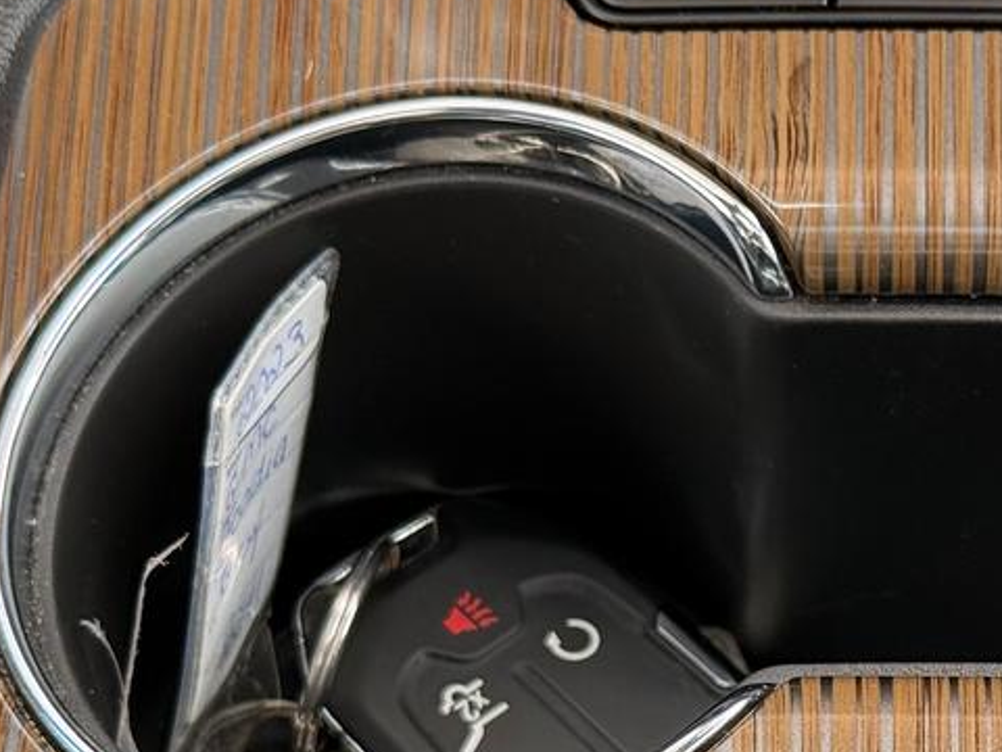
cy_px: 668
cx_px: 944
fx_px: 3705
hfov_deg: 15.2
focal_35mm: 128
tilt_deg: -63.6
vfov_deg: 11.5
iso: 50
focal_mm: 6.76
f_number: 1.78
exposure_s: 1/147
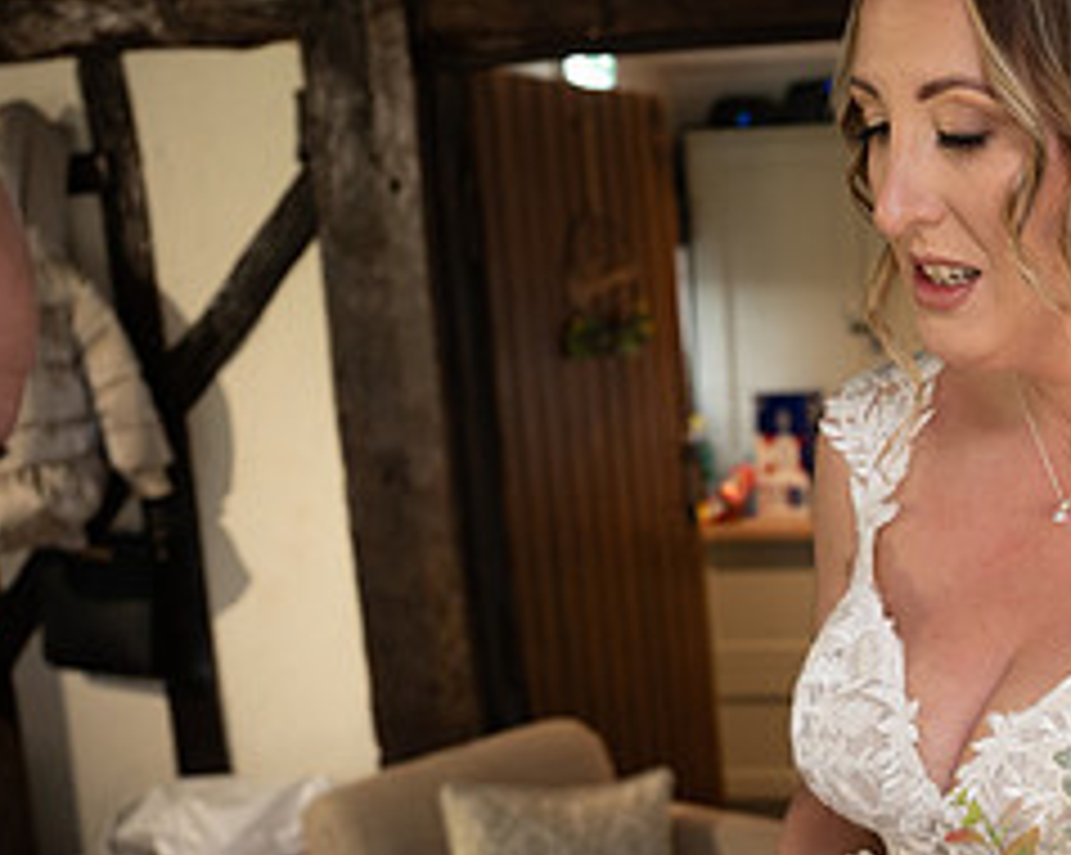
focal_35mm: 55
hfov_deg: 33.3
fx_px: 1742
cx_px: 846
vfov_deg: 26.5
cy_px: 790
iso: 800
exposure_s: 1/125
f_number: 2.8
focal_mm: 24
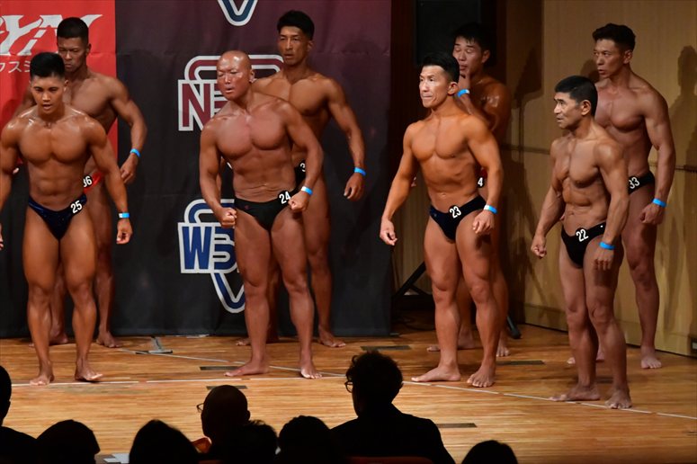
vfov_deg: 5.7
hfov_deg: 8.6
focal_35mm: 240
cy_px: 232
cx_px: 348
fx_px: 4644
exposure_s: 1/400
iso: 10000
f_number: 5.6
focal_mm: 160
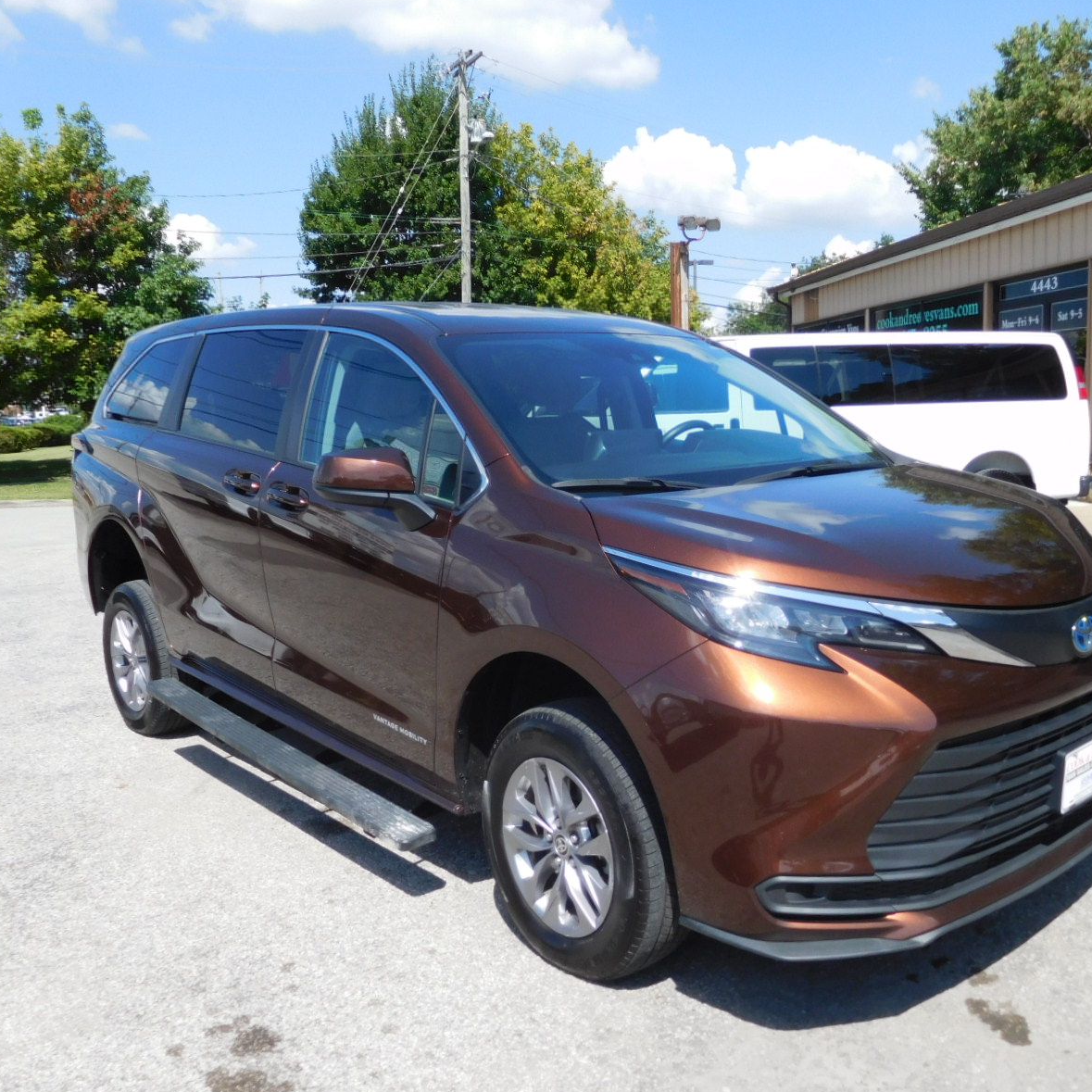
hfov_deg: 53.8
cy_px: 549
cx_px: 626
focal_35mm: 30
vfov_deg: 54.0
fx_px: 1071
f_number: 3.4
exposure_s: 1/1250
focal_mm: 4.5
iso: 125
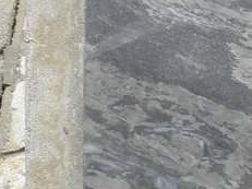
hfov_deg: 18.9
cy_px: 73
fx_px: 655
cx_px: 388
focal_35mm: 90
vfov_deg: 16.4
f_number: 5.6
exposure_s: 1/160
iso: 64
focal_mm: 4.6
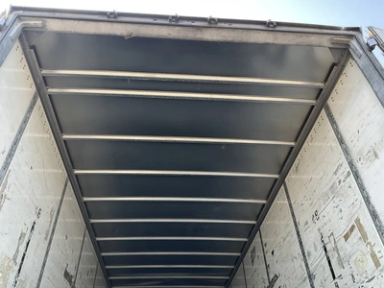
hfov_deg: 61.7
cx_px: 192
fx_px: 322
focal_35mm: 29
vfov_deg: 48.2
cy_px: 144
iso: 20
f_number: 1.8
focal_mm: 3
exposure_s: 1/126
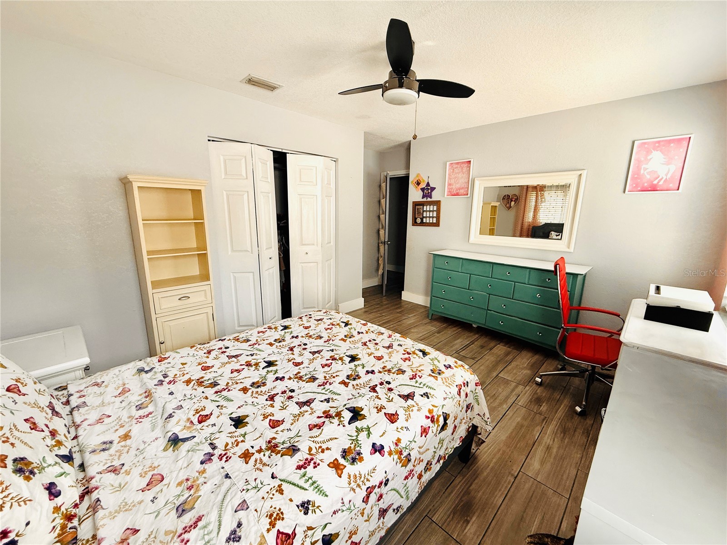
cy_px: 272
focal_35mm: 14
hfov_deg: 102.1
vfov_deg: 85.7
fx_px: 294
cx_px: 364
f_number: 2.2
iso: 160
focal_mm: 2.22
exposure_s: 1/99
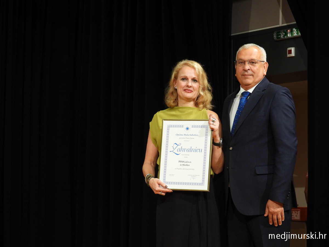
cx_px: 164
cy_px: 124
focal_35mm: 97
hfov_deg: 20.2
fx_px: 922
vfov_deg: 15.2
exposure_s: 1/40
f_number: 3.5
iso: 400
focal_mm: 17.5
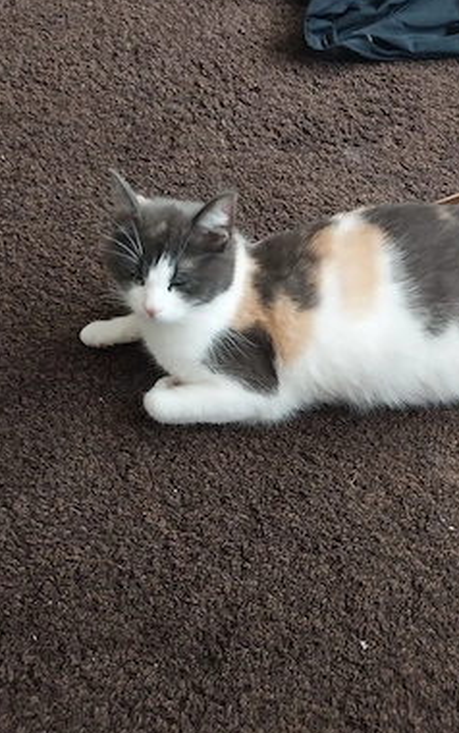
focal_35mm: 29
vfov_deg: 64.6
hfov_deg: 43.2
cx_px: 220
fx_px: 580
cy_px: 374
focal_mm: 4
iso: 200
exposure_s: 1/50
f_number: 1.8
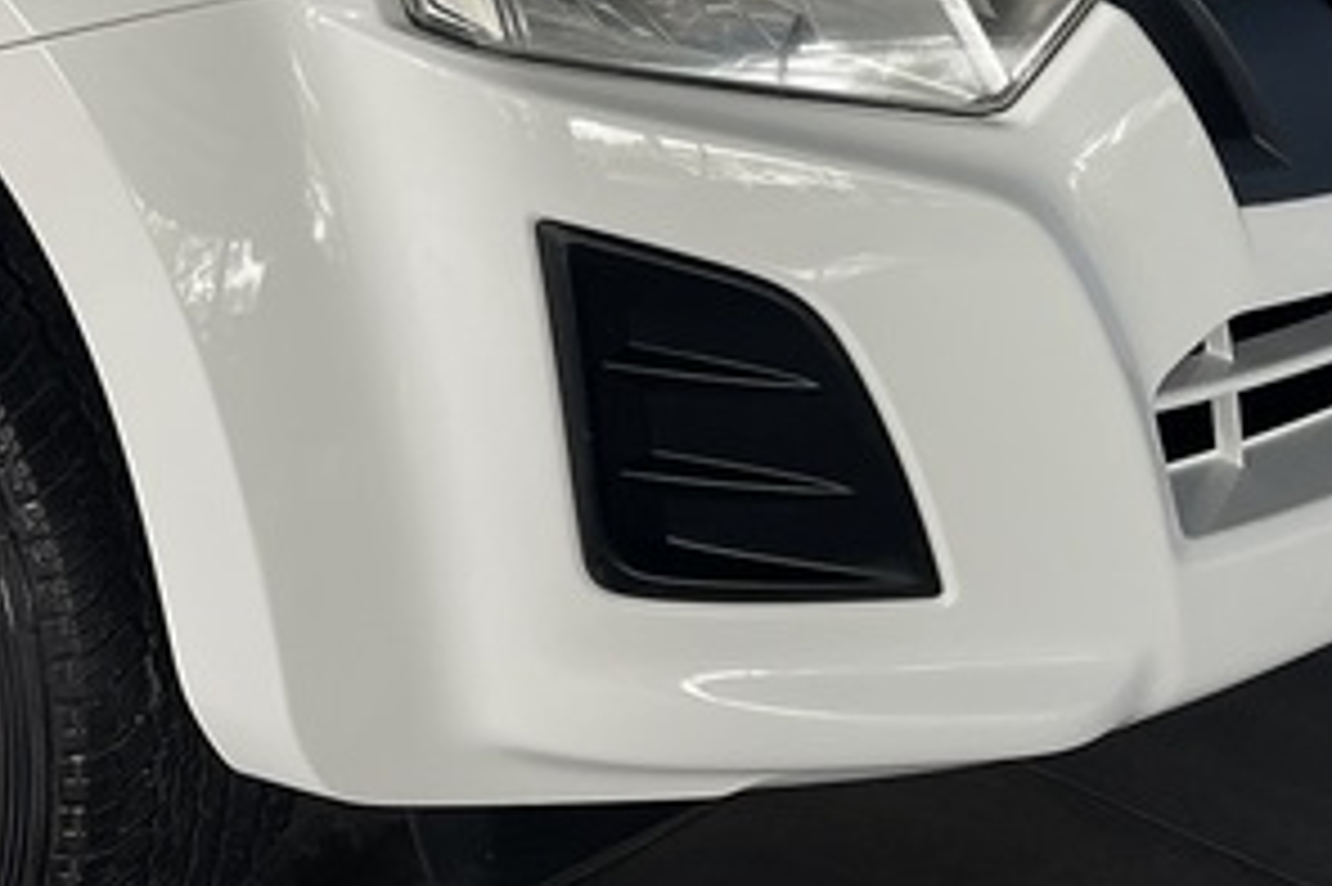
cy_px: -256
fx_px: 3328
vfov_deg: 14.5
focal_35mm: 90
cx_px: 32
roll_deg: +0.4
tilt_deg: -13.7
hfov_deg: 21.9
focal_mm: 5.1
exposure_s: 1/100
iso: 50
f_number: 1.6
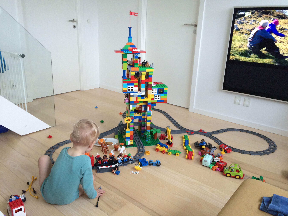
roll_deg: -2.8
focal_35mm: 29
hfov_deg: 61.7
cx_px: 144
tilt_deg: -19.8
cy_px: 108
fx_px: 241
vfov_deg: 48.2
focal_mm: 4.15
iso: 160
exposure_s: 1/33
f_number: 2.2
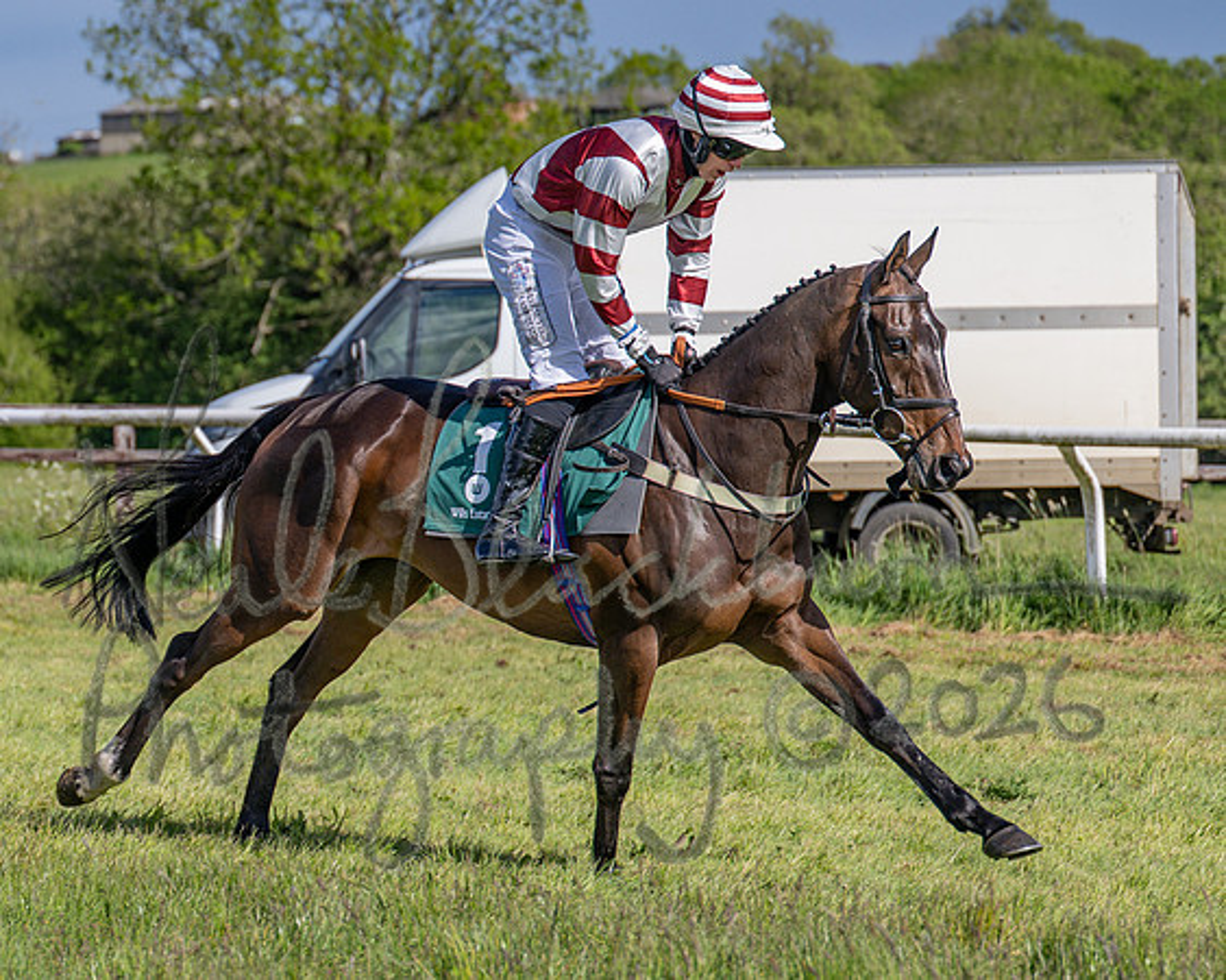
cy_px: 435
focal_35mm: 157
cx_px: 252
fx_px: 5678
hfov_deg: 12.3
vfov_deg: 9.9
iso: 80
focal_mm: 70
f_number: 2.8
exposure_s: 1/2000
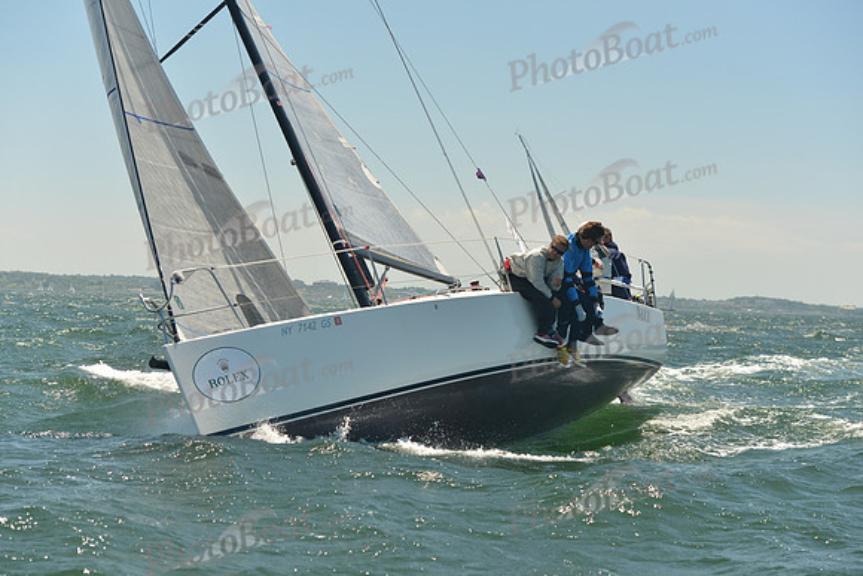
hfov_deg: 24.8
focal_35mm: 82
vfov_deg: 16.7
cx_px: 432
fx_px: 1966
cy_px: 288
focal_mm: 82
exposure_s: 1/800
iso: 400
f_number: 5
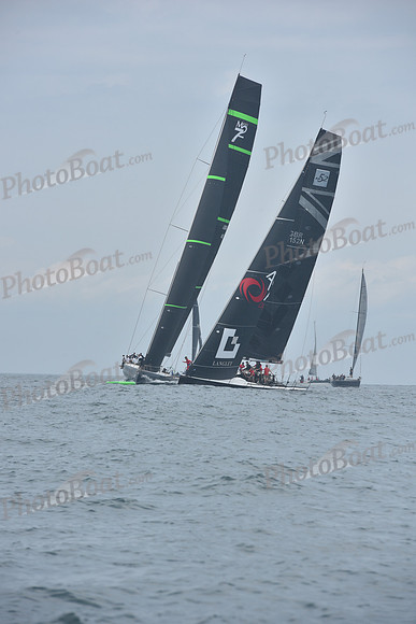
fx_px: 3464
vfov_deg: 10.3
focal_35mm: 200
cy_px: 312
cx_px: 208
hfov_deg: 6.9
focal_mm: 200
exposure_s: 1/800
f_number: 10
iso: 250
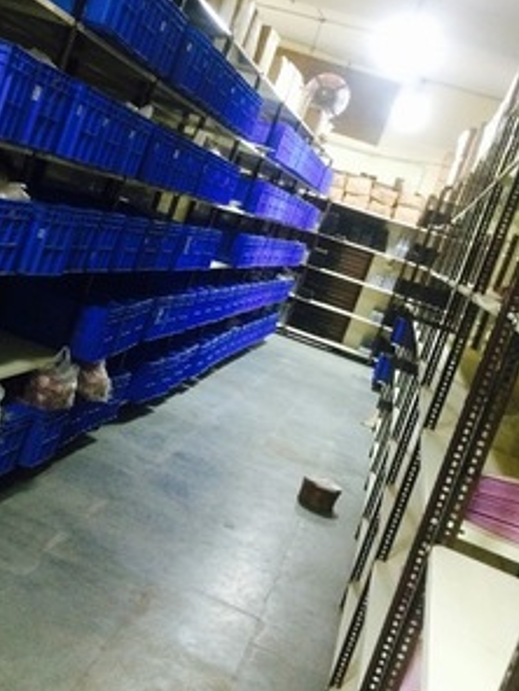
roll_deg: -17.3
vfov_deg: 38.7
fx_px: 980
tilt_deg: -7.6
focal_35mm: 49
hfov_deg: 29.0
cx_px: 97
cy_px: 273
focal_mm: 4.15
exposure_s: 1/25
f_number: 2.2
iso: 320
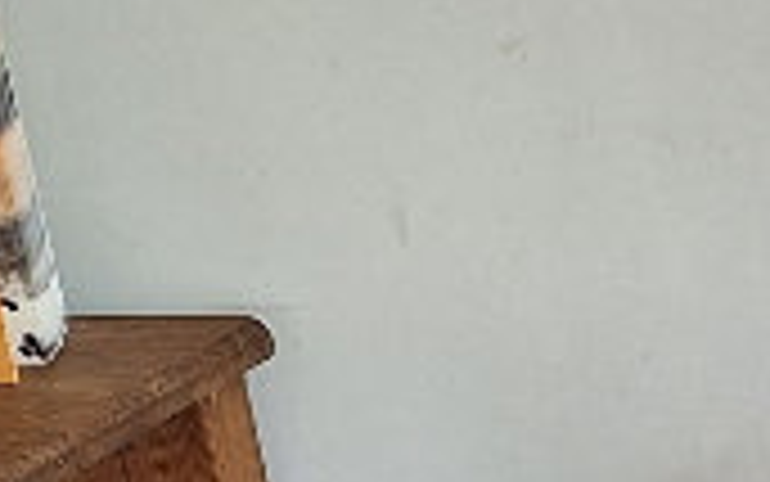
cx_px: 2029
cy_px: 752
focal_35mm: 152
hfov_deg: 10.9
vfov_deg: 8.4
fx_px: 3191
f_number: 1.8
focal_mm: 5.5
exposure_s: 1/50
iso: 50
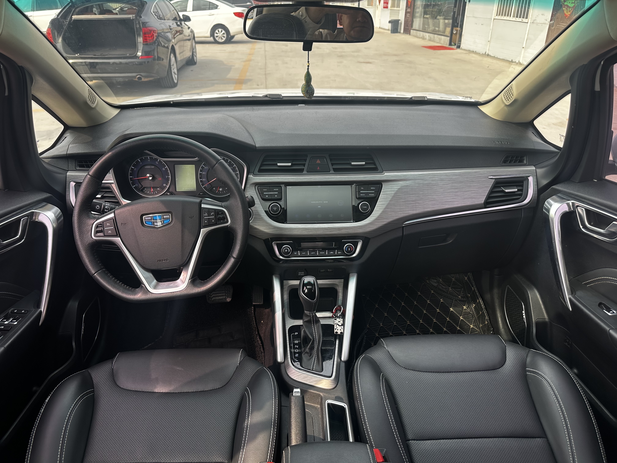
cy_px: 232
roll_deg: -0.7
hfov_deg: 71.6
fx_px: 428
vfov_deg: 56.8
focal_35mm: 24
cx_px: 308
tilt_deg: -27.4
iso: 80
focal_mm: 6.86
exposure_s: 1/462
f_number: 1.78
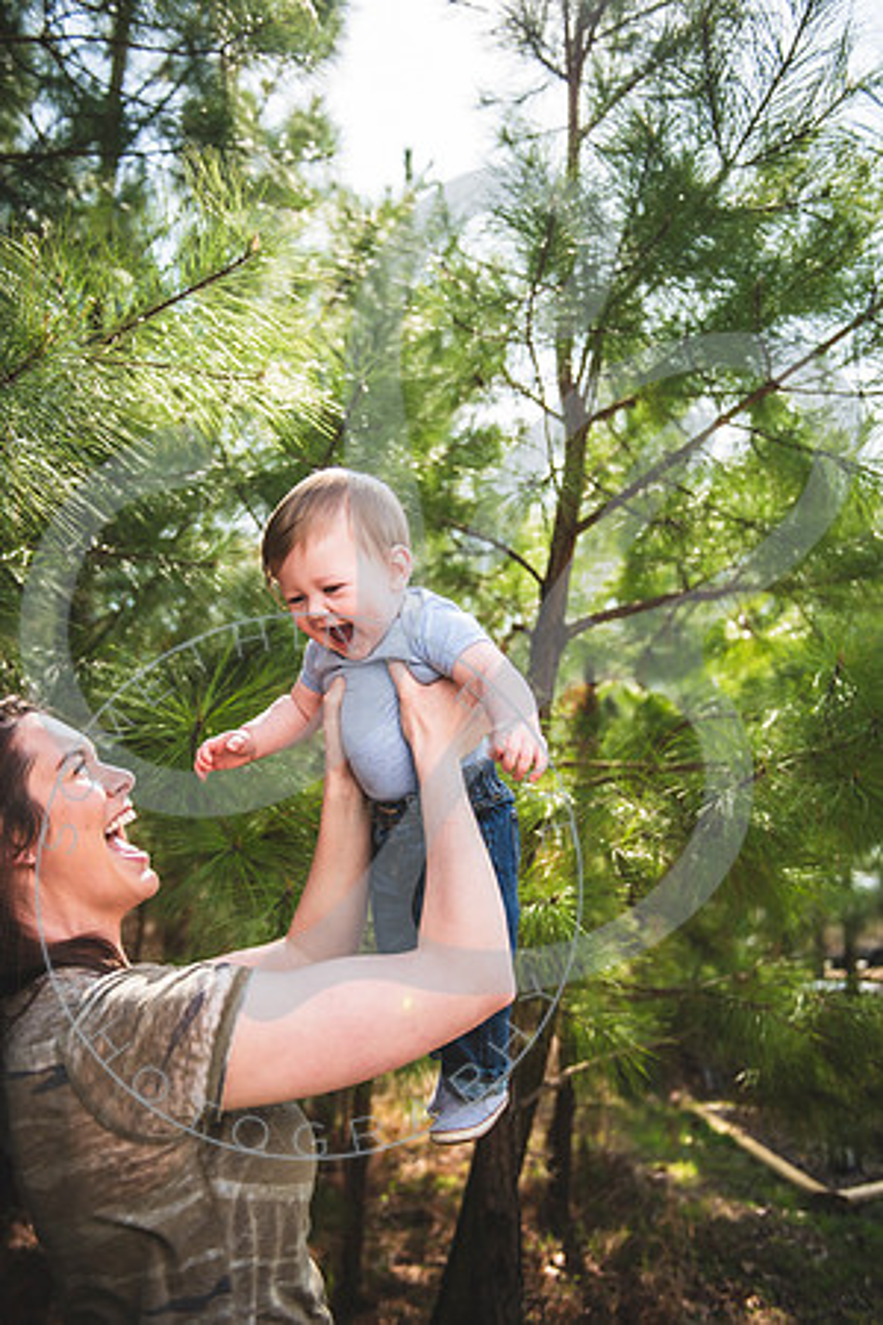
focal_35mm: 32
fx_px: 1177
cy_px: 662
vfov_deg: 58.7
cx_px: 442
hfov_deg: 41.1
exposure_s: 1/640
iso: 100
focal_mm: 32
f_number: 2.8
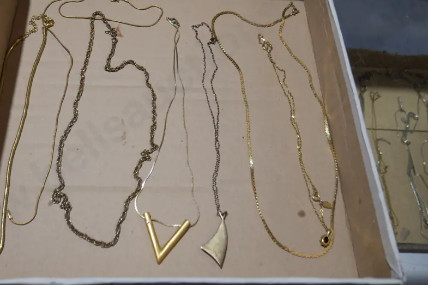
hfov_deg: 50.2
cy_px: 94
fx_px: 452
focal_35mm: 38
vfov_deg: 34.7
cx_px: 161
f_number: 3.5
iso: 200
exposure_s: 1/125
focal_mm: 14
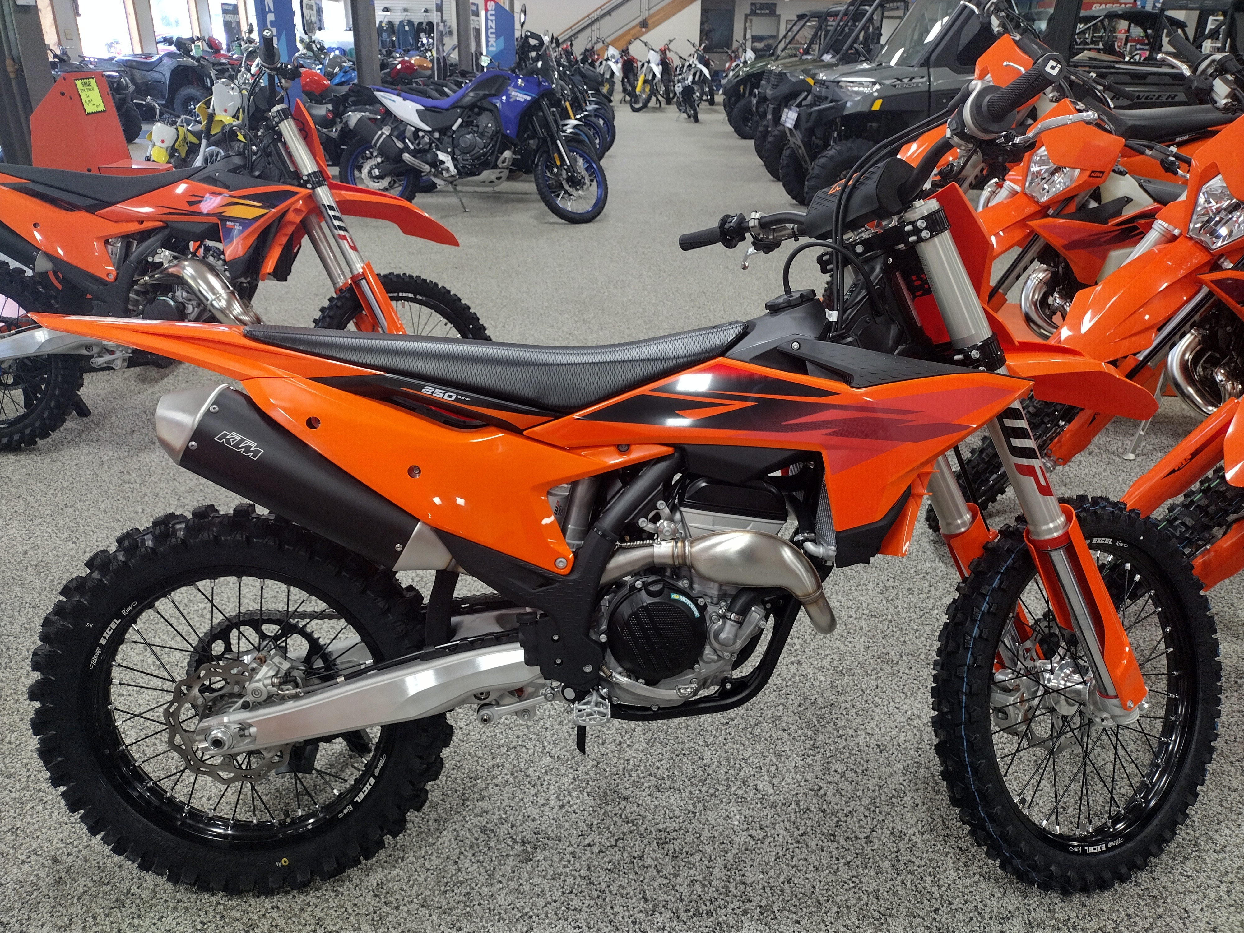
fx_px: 970
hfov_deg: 65.3
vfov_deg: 51.4
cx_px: 622
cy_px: 466
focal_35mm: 27
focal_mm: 4.71
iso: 192
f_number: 1.7
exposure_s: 1/40
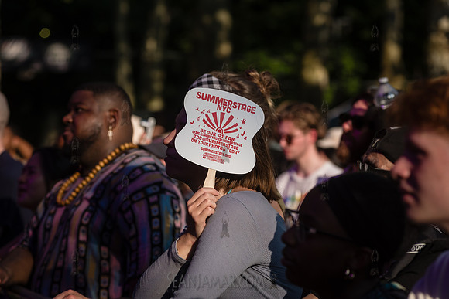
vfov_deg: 10.2
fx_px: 1684
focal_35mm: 135
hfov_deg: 15.2
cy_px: 150
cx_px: 224
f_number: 5
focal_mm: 135
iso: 400
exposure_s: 1/3200
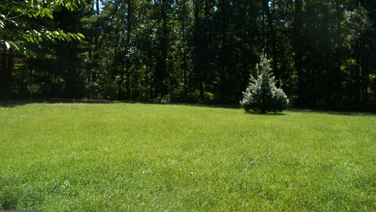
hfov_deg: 50.5
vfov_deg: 29.6
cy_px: 81
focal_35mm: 40
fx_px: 399
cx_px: 188
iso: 64
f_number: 2.8
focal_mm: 7.54
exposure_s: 1/640
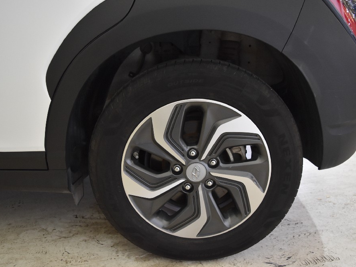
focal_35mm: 30
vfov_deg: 46.8
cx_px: 183
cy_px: 136
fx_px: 308
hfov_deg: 60.0
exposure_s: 1/60
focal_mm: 18
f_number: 3.5
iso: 1250
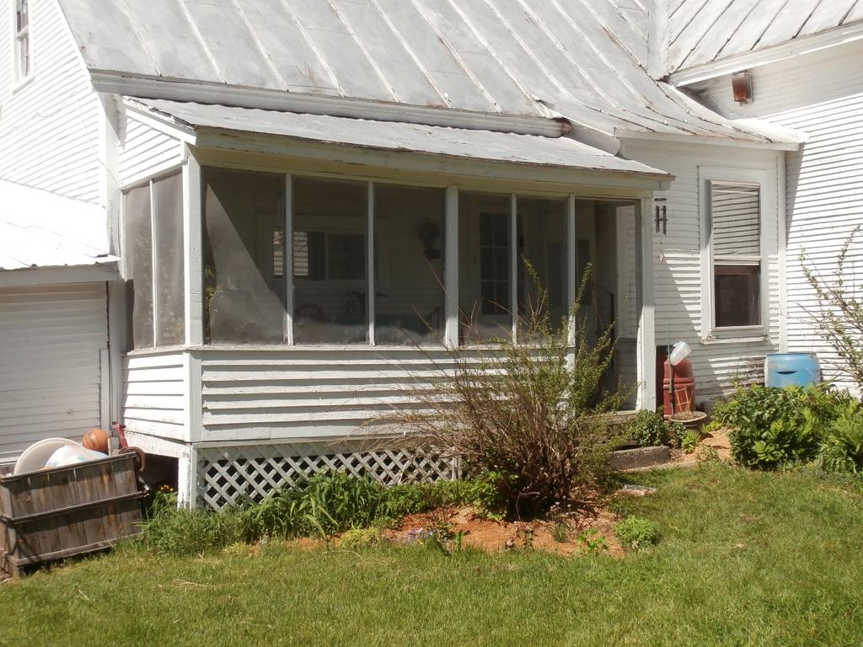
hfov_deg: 40.4
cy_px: 324
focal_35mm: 47
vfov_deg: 30.9
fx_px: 1172
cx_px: 432
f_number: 4.2
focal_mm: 8.29
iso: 100
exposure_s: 1/800
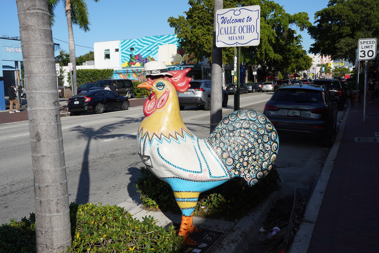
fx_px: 369
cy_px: 126
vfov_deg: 37.9
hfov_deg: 54.4
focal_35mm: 35
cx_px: 190
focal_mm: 35
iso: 200
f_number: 22
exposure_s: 1/100
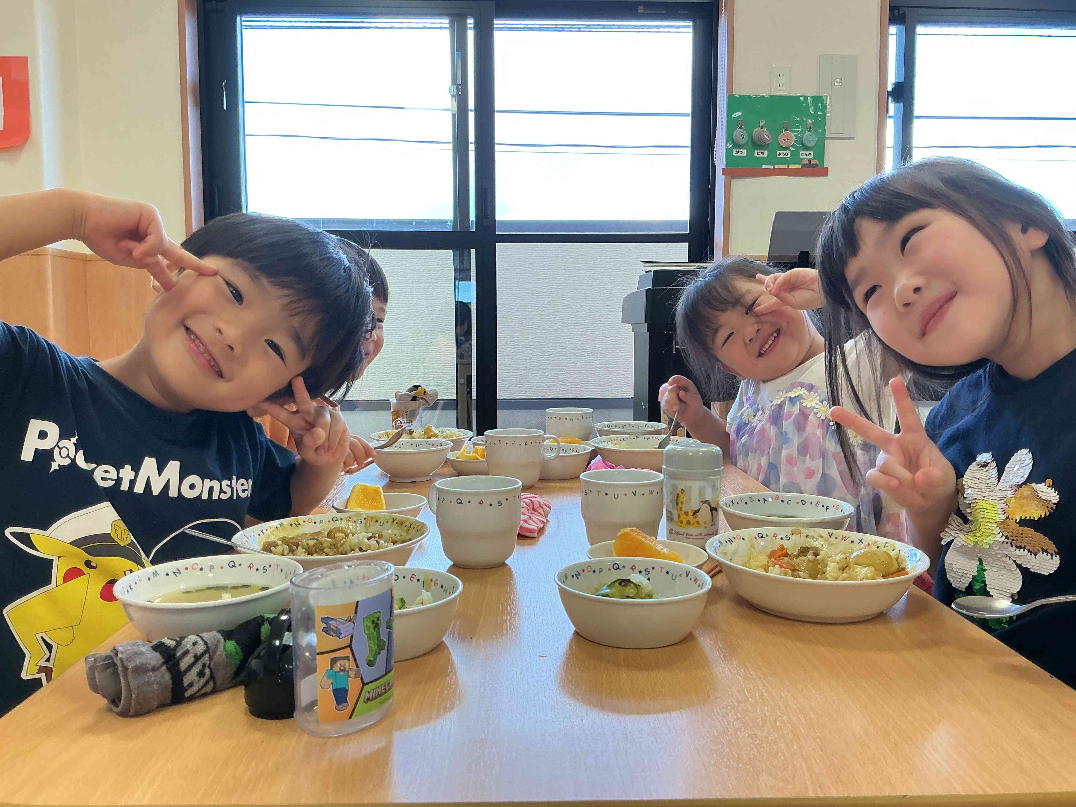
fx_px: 901
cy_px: 404
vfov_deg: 48.2
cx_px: 538
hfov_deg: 61.7
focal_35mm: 29
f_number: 1.8
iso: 50
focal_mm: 3
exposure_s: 1/100
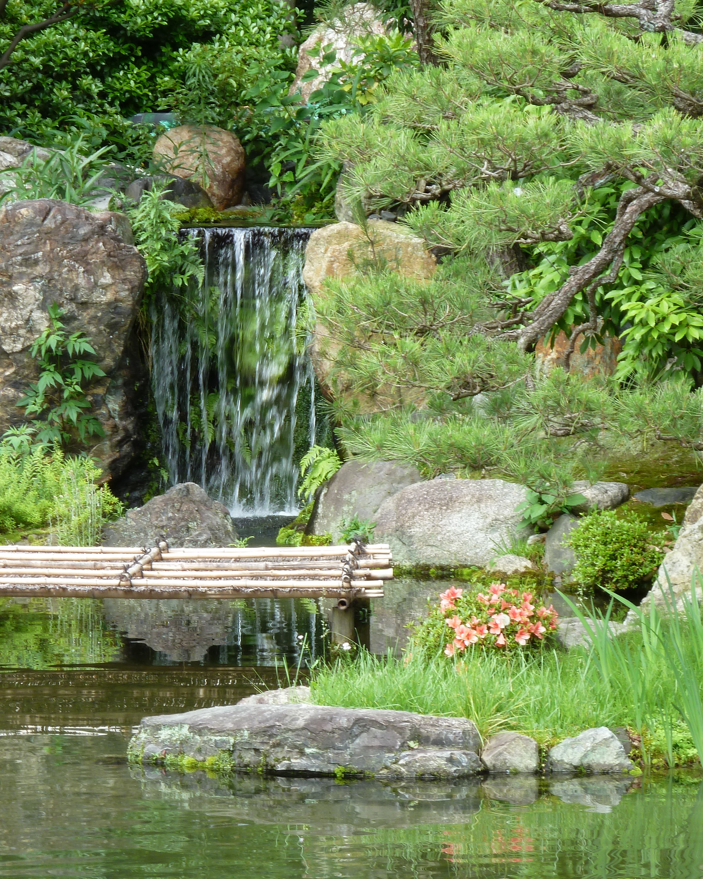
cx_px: 206
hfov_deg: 9.2
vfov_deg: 11.6
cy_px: 439
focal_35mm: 167
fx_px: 4344
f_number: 4.4
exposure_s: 1/80
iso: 80
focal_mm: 21
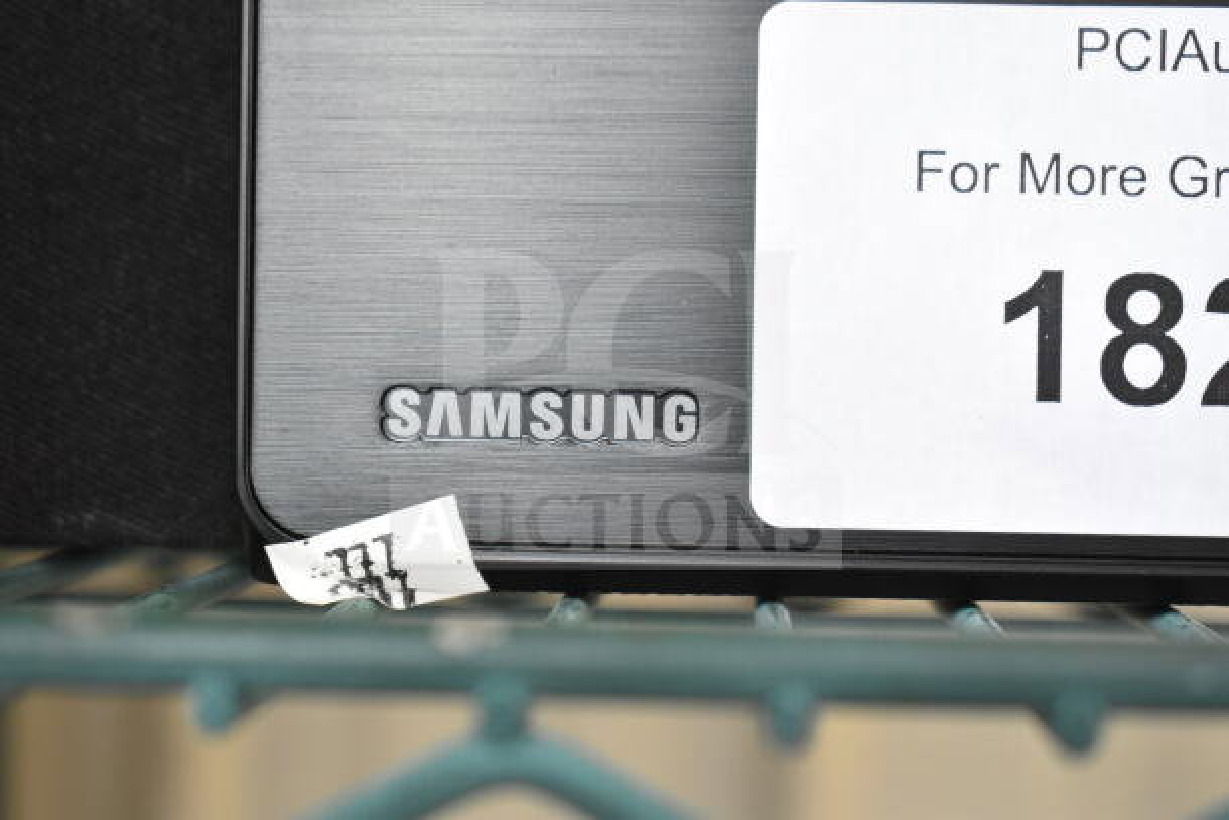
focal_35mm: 72
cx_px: 614
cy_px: 410
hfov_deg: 28.1
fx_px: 2458
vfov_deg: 18.9
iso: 1800
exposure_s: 1/80
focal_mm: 48
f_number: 5.3
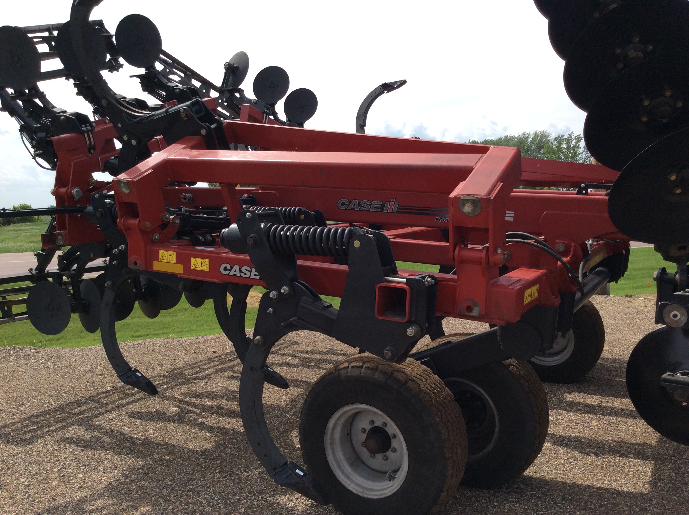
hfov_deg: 56.9
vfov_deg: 44.1
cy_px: 258
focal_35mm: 32
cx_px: 344
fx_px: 636
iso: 32
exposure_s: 1/1395
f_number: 2.4
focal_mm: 3.3
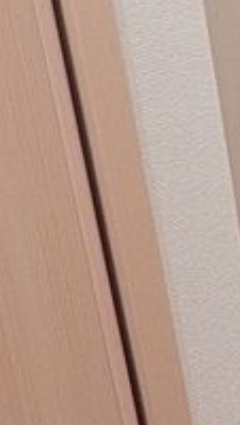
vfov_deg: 26.5
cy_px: 181
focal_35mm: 80
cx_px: 629
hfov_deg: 11.6
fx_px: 902
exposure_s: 1/30
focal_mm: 4
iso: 400
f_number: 3
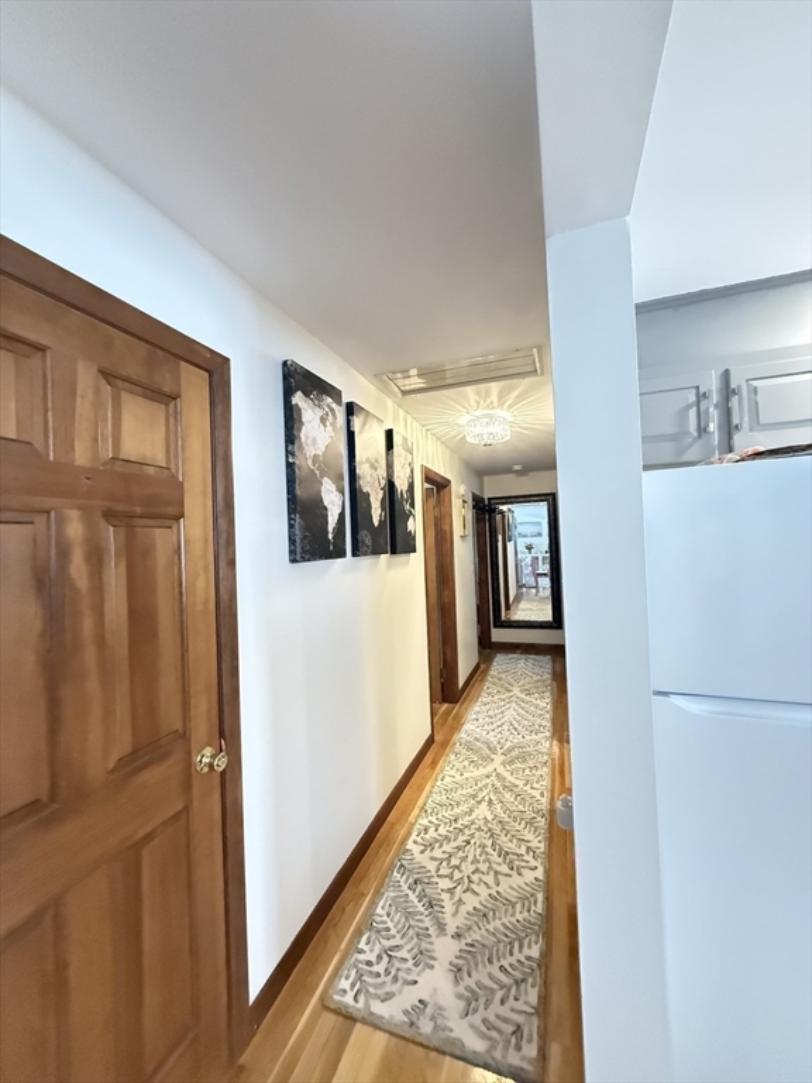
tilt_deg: +1.9
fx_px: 438
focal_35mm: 14
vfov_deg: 102.1
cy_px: 542
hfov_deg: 85.7
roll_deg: +1.2
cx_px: 406
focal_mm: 2.22
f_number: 2.2
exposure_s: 1/60
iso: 1600
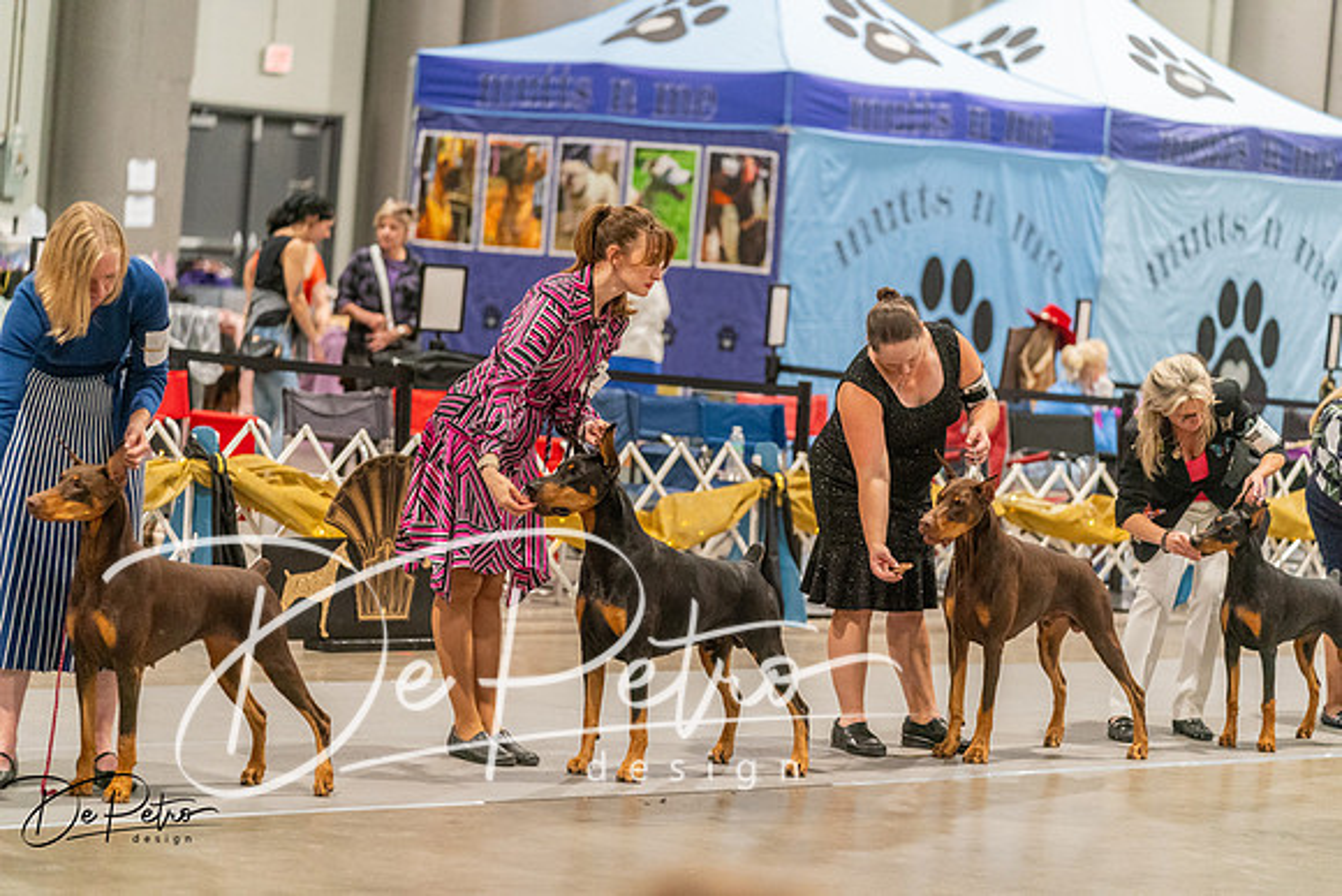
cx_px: 671
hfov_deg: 15.2
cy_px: 448
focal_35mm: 135
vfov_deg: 10.2
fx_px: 5033
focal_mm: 135
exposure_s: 1/250
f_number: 2.8
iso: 6400
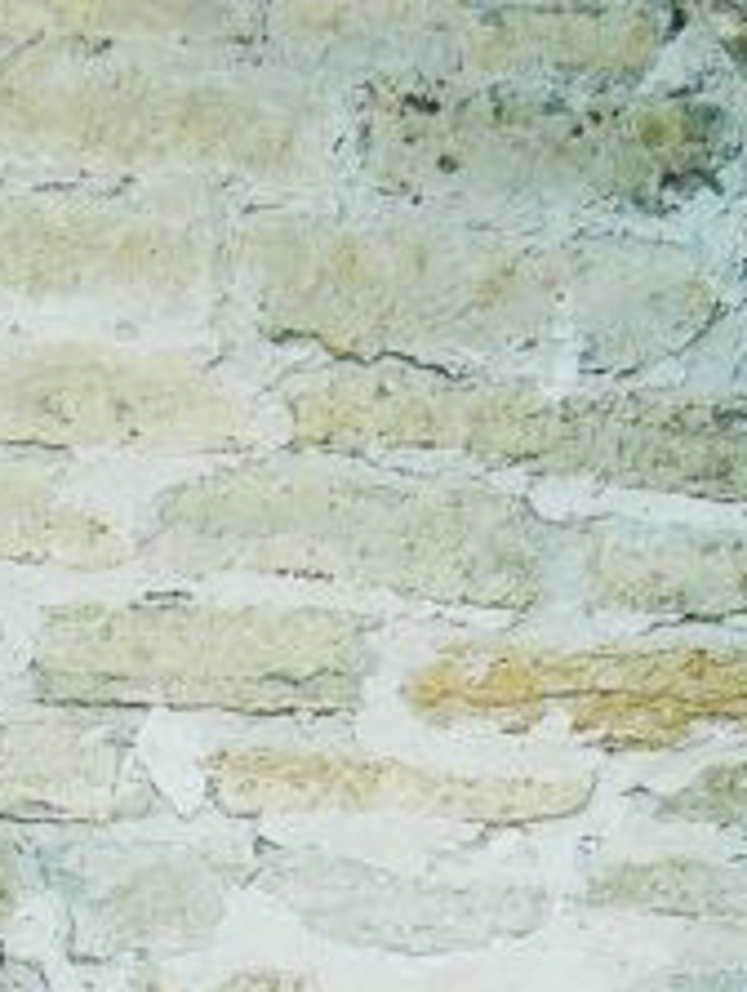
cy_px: 925
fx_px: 4734
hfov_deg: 8.9
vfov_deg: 11.9
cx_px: -240
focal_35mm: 165
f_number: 2.8
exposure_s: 1/80
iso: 100
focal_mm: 6
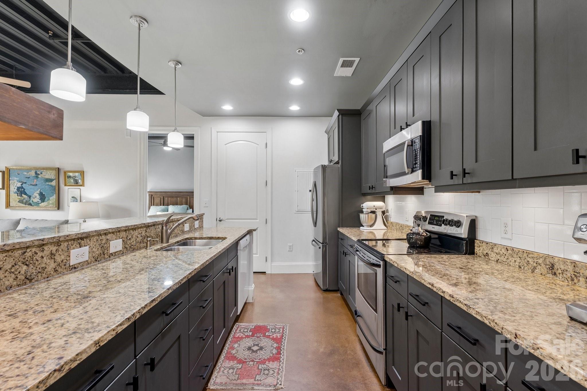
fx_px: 261
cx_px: 294
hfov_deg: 96.7
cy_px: 196
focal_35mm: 16
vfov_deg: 73.7
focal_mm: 16
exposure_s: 1/4
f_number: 8
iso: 400
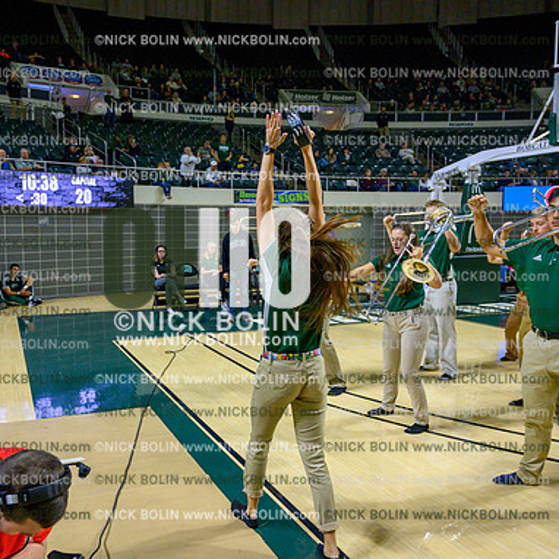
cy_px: 277
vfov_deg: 52.5
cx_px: 206
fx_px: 566
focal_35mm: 31
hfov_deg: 51.9
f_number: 4.5
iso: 3200
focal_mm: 24
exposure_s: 1/800
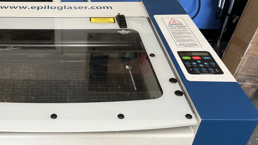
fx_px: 315
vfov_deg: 25.9
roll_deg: -0.2
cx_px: 59
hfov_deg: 42.9
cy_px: 86
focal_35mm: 46
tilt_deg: -37.7
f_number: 1.5
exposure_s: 1/120
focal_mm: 5.7
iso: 80
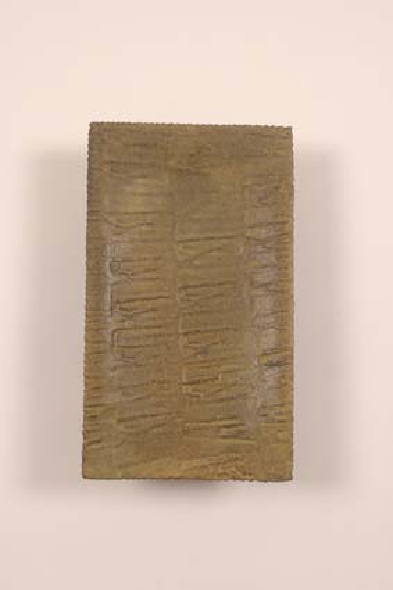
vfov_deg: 27.0
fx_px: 1229
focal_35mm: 75
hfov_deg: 18.2
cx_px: 196
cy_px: 295
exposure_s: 1/5
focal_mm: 50
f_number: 5.6
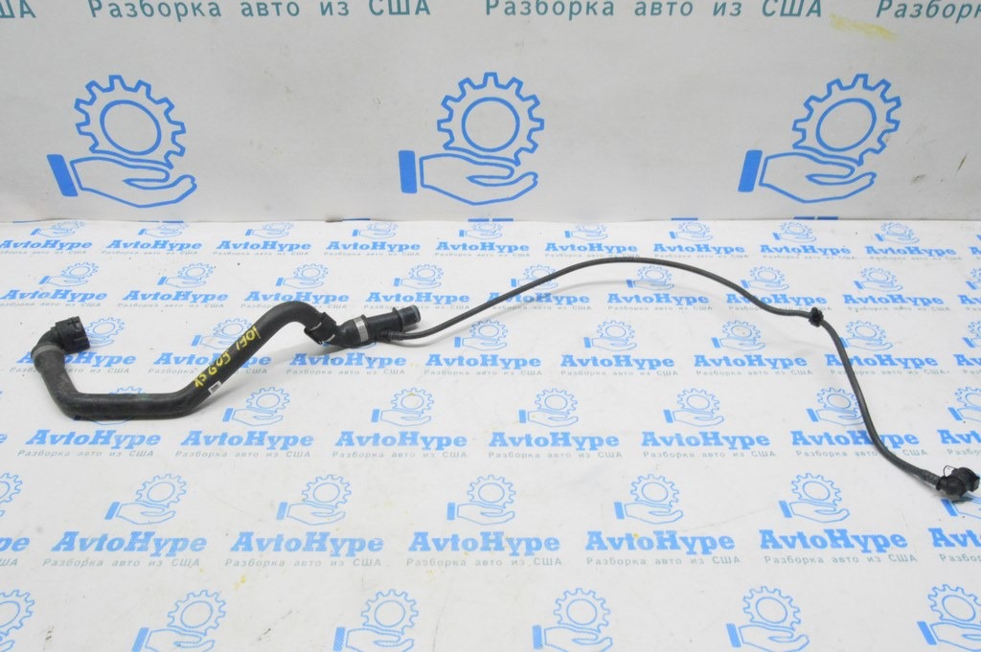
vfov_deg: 47.9
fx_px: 735
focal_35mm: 27
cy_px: 326
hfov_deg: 67.4
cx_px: 490
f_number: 20
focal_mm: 18
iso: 6400
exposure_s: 1/20
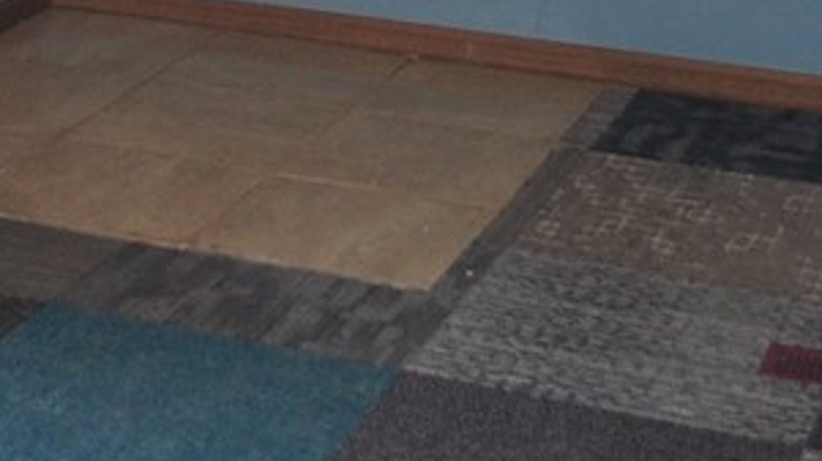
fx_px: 2222
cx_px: 72
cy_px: -284
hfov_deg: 20.5
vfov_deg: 11.3
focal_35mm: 102
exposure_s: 1/60
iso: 200
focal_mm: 18
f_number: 3.8
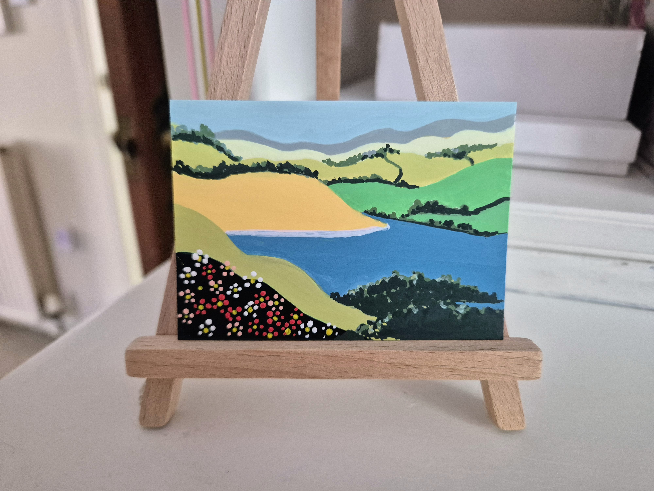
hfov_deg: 73.9
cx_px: 327
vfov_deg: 58.9
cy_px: 246
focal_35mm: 23
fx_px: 435
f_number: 1.8
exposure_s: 1/100
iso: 1000
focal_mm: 5.4
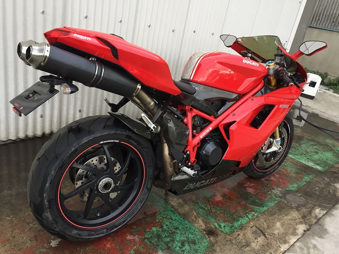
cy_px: 127
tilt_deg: -23.3
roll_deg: -10.8
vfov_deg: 48.2
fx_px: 284
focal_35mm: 29
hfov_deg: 61.7
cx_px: 170
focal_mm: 4.15
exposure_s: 1/60
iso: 40
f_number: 2.2
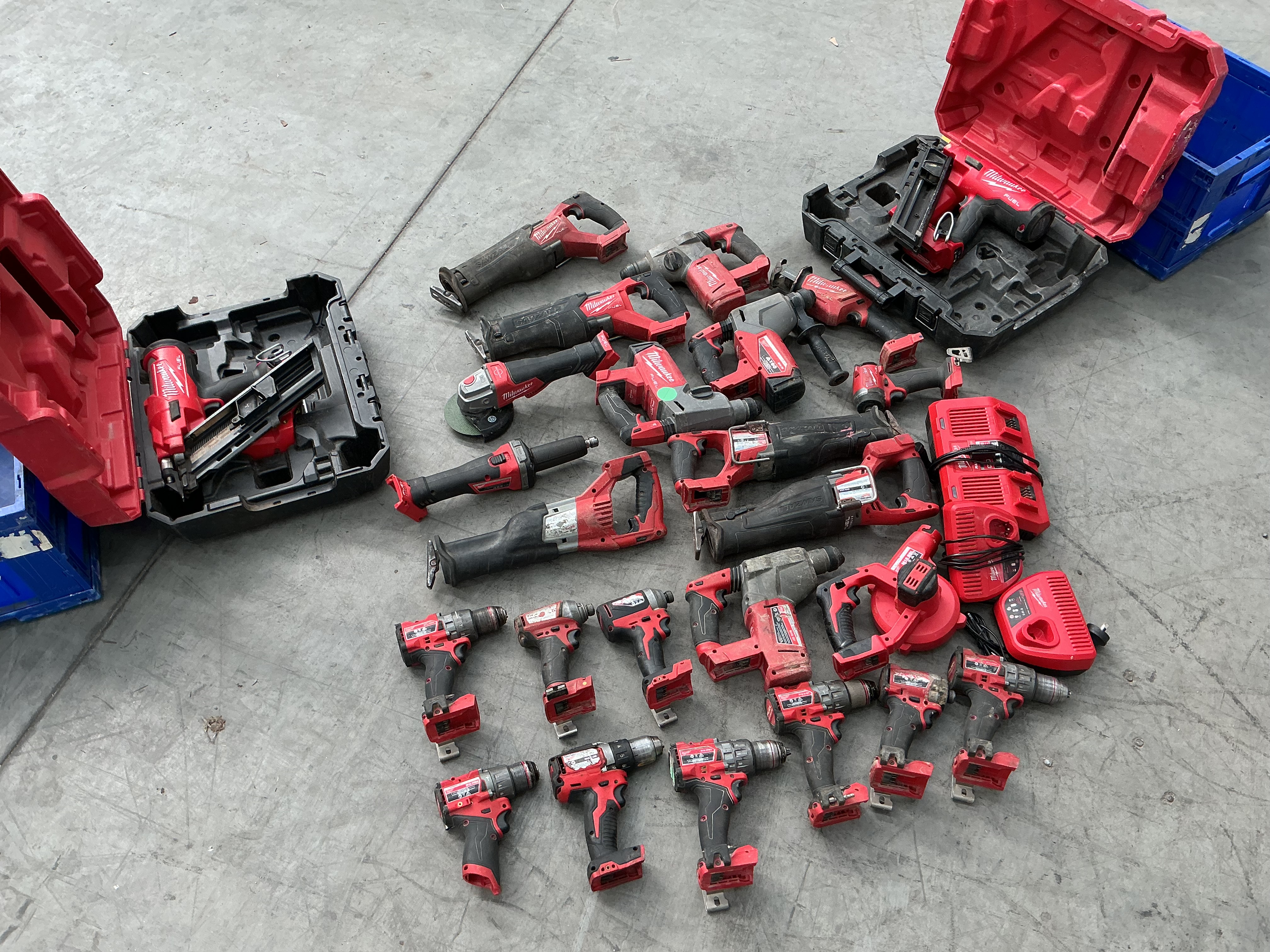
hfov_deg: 61.7
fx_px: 1064
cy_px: 476
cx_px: 635
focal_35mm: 29
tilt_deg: -52.8
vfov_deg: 48.2
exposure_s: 1/120
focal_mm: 3
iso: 50
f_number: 1.8
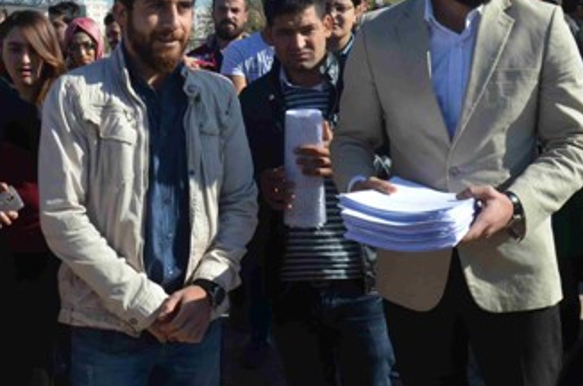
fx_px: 857
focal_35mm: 53
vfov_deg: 25.0
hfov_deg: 37.3
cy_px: 86
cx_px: 215
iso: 320
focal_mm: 18
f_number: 11
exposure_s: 1/400
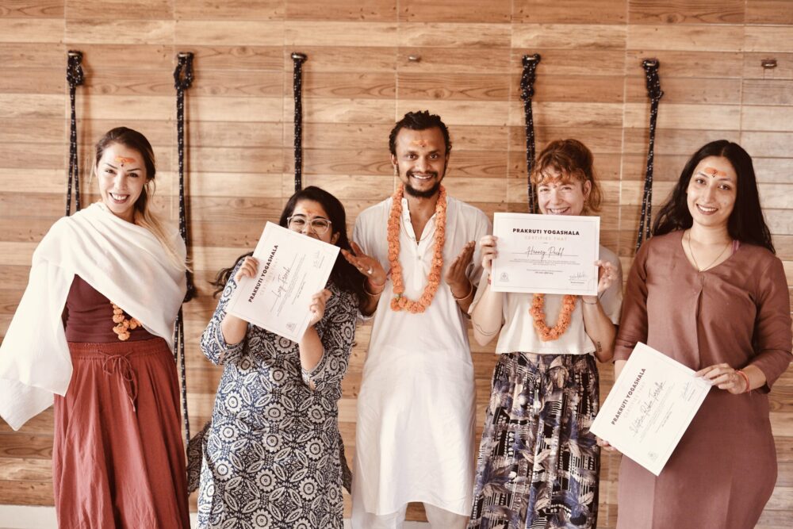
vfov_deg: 27.0
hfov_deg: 39.6
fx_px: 1101
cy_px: 264
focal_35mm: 50
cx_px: 396
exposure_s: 1/400
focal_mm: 50
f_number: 2.8
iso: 2000
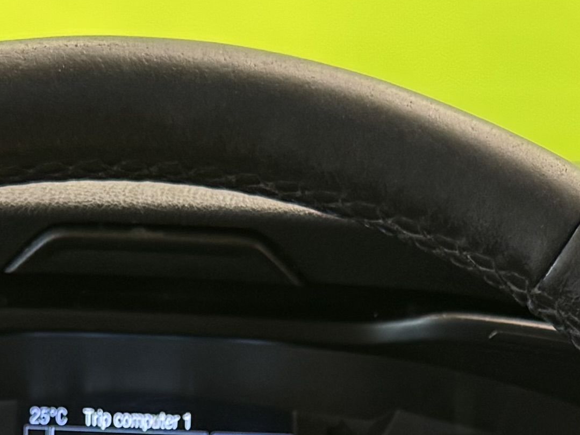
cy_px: 843
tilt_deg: -28.5
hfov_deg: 15.5
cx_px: 194
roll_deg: -2.4
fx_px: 2129
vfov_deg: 10.8
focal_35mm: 127
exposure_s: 1/50
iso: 200
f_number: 1.78
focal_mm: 6.76
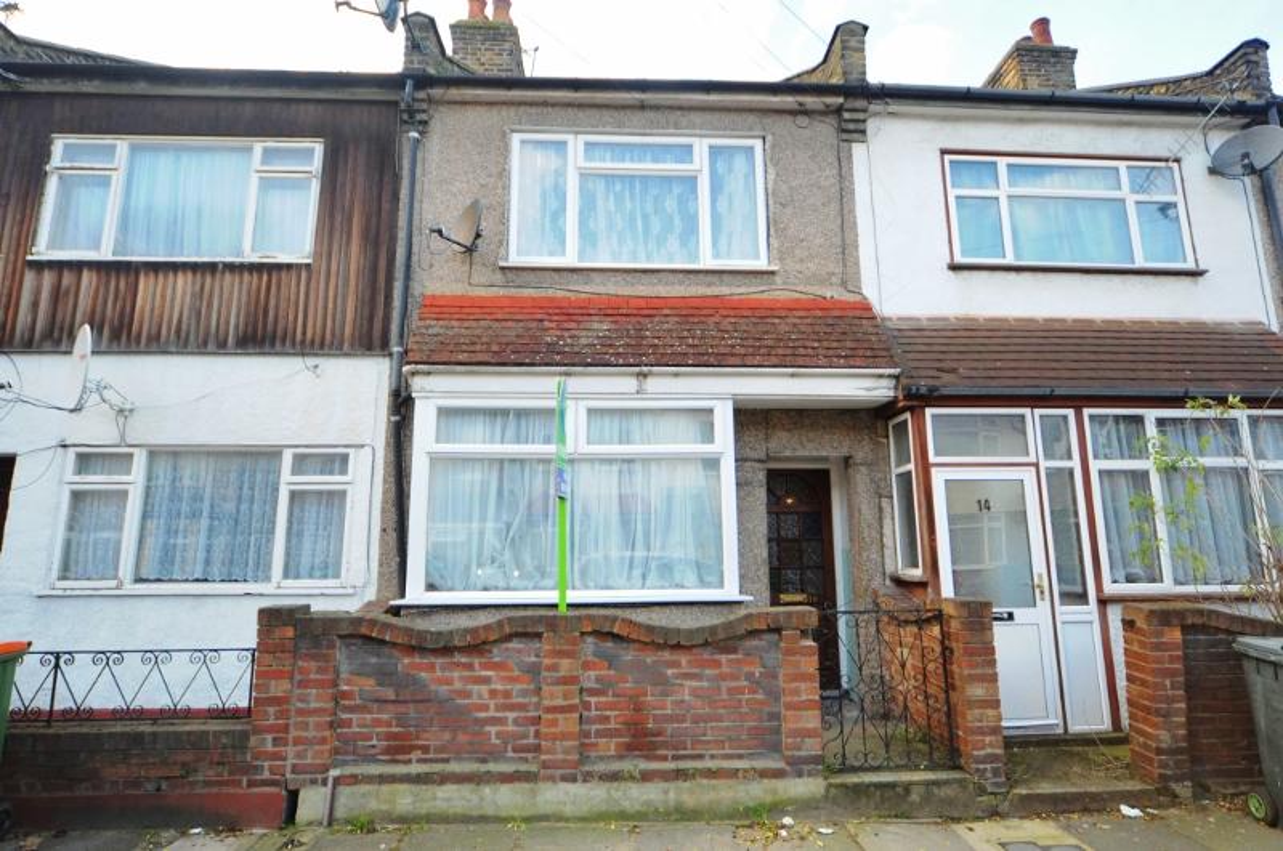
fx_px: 641
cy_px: 426
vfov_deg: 67.2
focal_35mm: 18
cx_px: 642
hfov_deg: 90.1
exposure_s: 1/800
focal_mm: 12
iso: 2000
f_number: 4.5
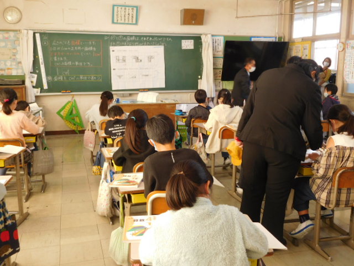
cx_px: 177
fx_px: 358
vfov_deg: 40.7
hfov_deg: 52.6
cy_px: 133
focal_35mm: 35
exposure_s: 1/30
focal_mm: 6.2
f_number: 3.8
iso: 160
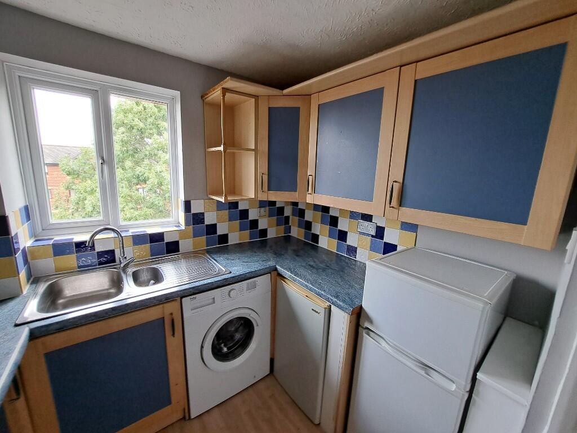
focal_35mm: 13
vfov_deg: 89.9
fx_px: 217
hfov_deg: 106.2
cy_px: 216
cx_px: 288
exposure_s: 1/40
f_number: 2.2
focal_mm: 1.74
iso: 64
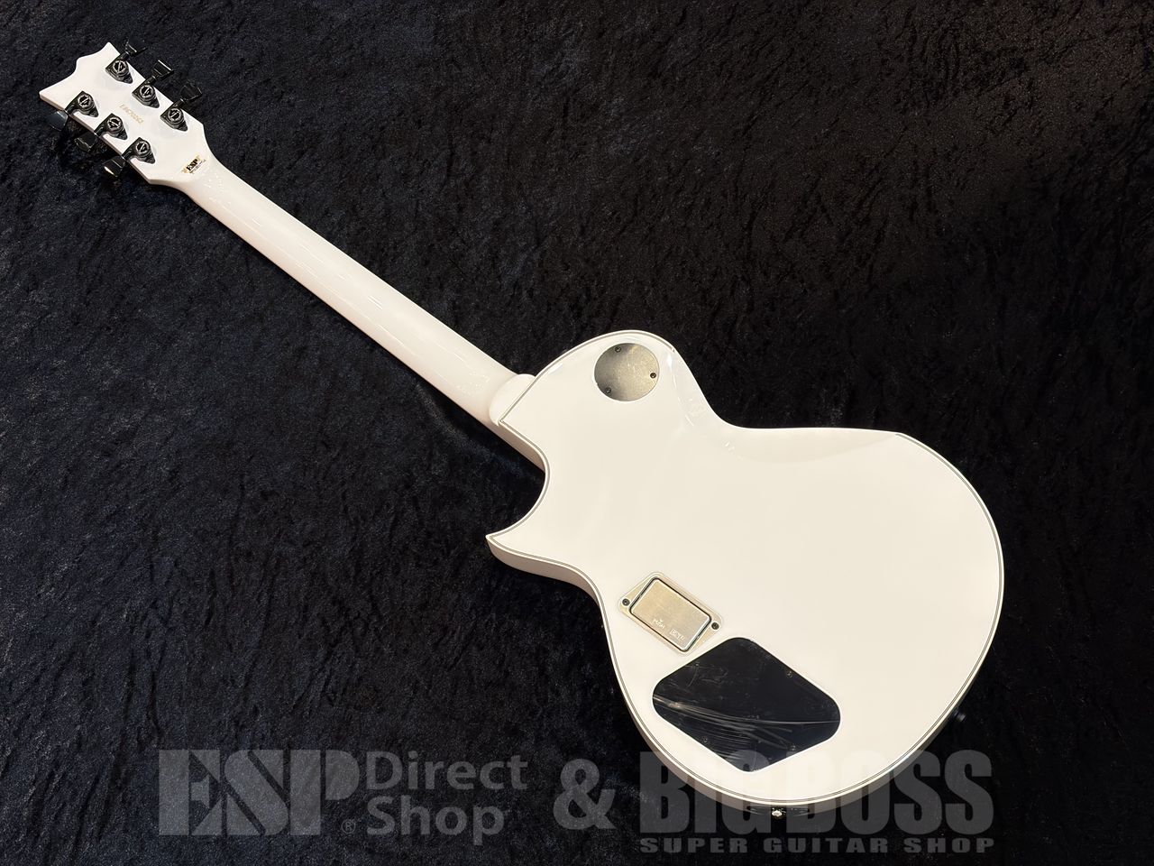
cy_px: 433
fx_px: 1734
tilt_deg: -67.4
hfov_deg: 36.8
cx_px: 577
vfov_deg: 28.0
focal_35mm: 52
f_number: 1.6
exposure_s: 1/60
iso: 40
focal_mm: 5.96
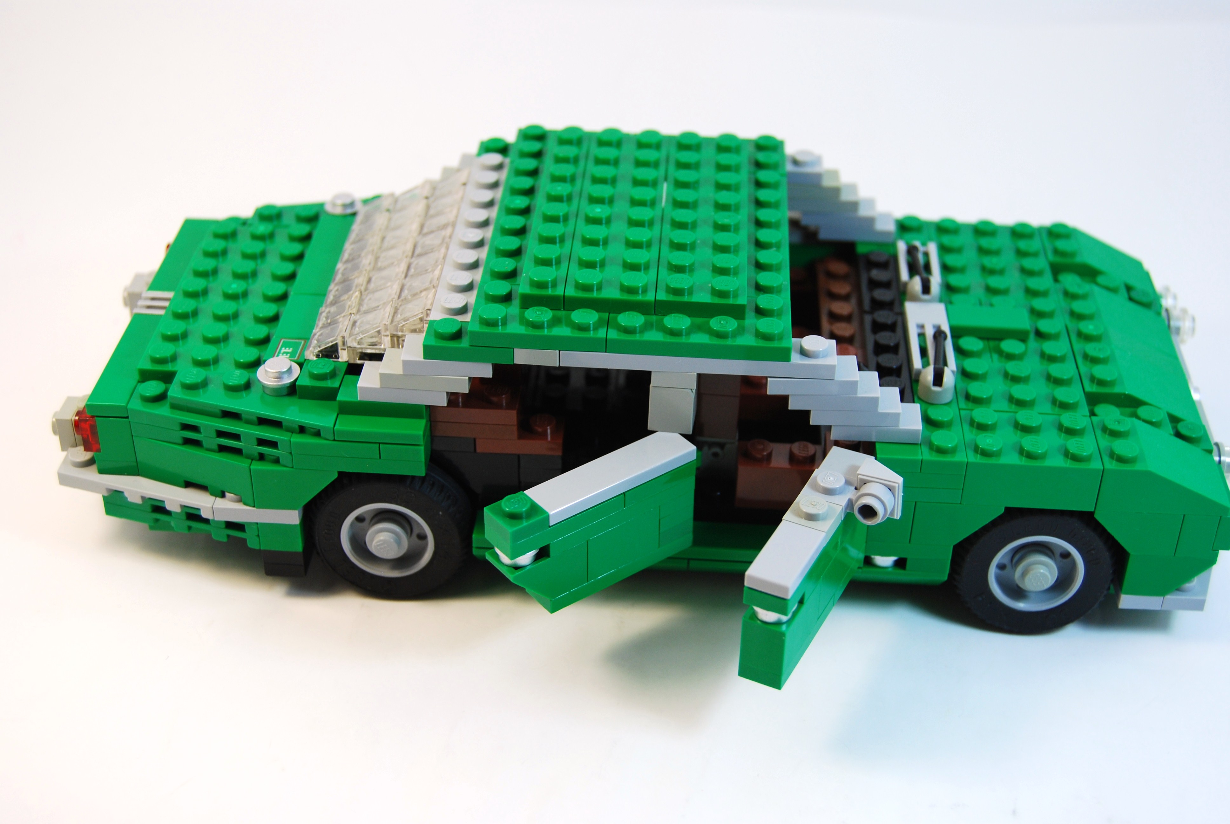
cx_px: 615
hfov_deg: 37.8
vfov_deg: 25.8
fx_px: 1796
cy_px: 412
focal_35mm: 52
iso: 200
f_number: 5.6
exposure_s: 1/100
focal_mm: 35
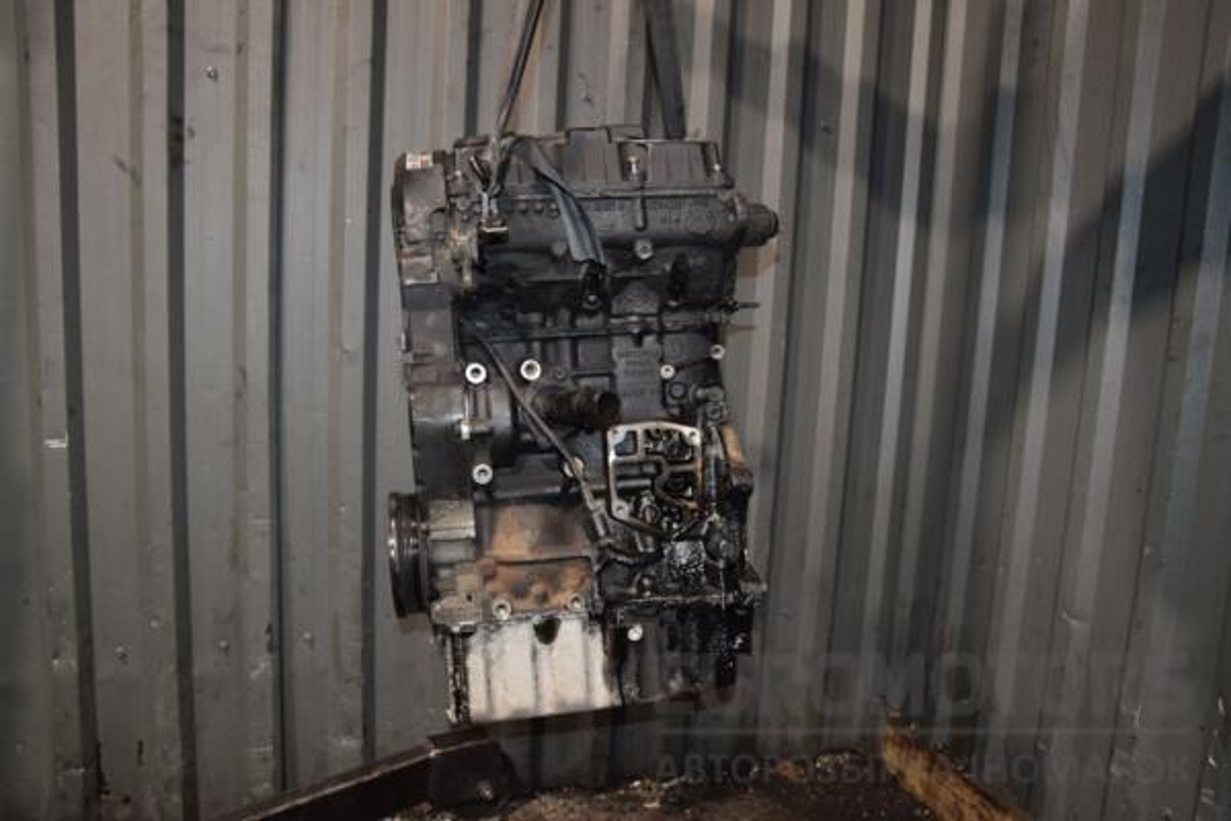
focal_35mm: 27
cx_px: 616
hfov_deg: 67.4
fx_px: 923
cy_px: 410
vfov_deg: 47.9
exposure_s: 1/60
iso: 800
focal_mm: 18
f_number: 5
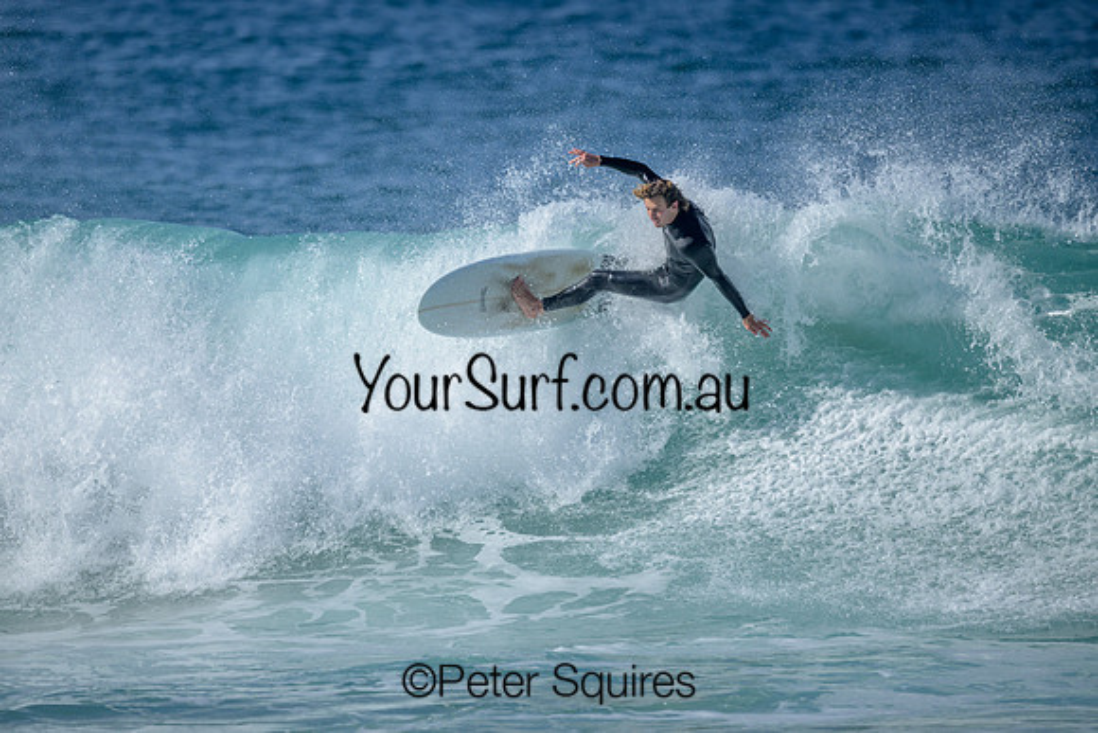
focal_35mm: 800
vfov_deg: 1.7
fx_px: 24405
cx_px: 549
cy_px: 366
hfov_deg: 2.6
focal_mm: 800
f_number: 6.3
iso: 220
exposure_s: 1/2500
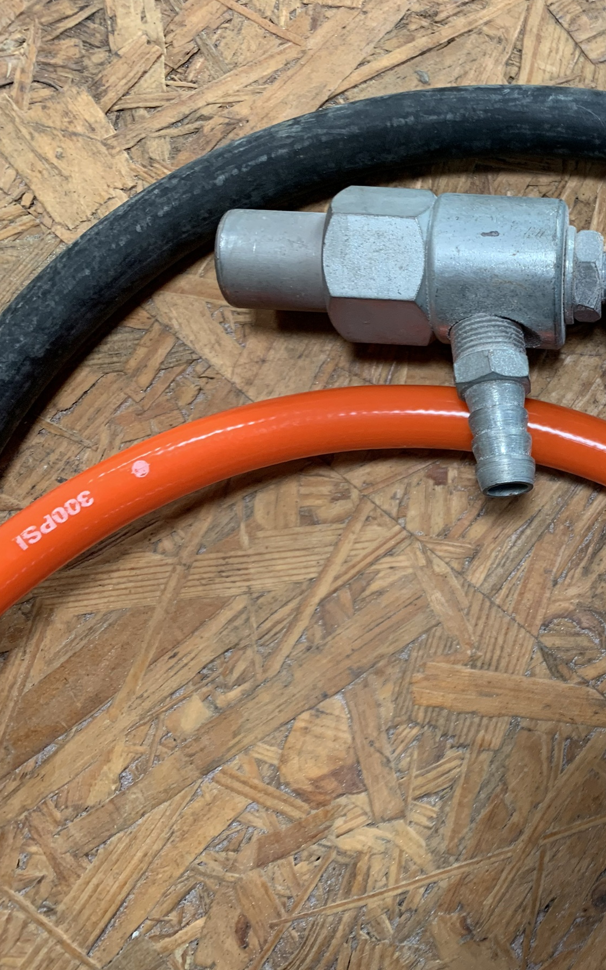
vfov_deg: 52.8
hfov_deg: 31.1
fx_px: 978
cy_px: 484
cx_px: 644
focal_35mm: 37
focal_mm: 4.25
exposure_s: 1/60
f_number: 1.8
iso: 100
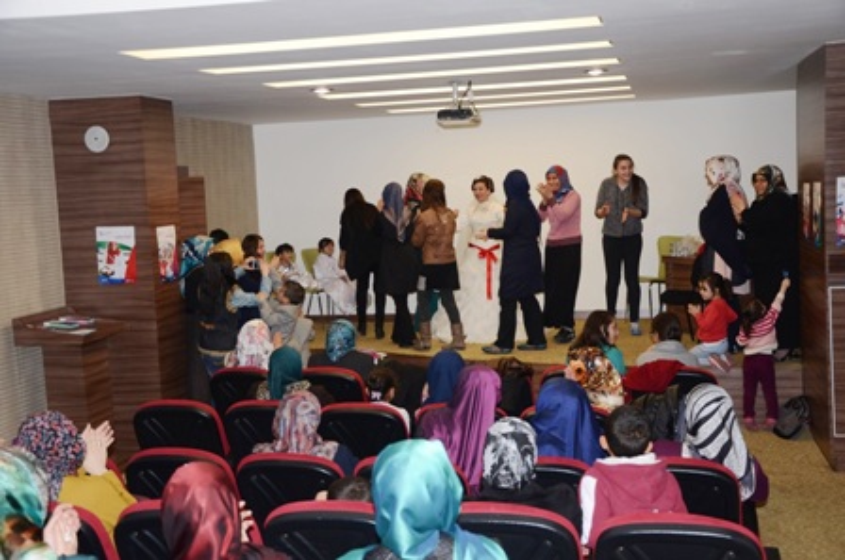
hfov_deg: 43.7
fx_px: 1054
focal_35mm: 45
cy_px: 280
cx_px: 422
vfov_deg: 29.8
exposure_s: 1/200
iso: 400
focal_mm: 30
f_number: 4.2
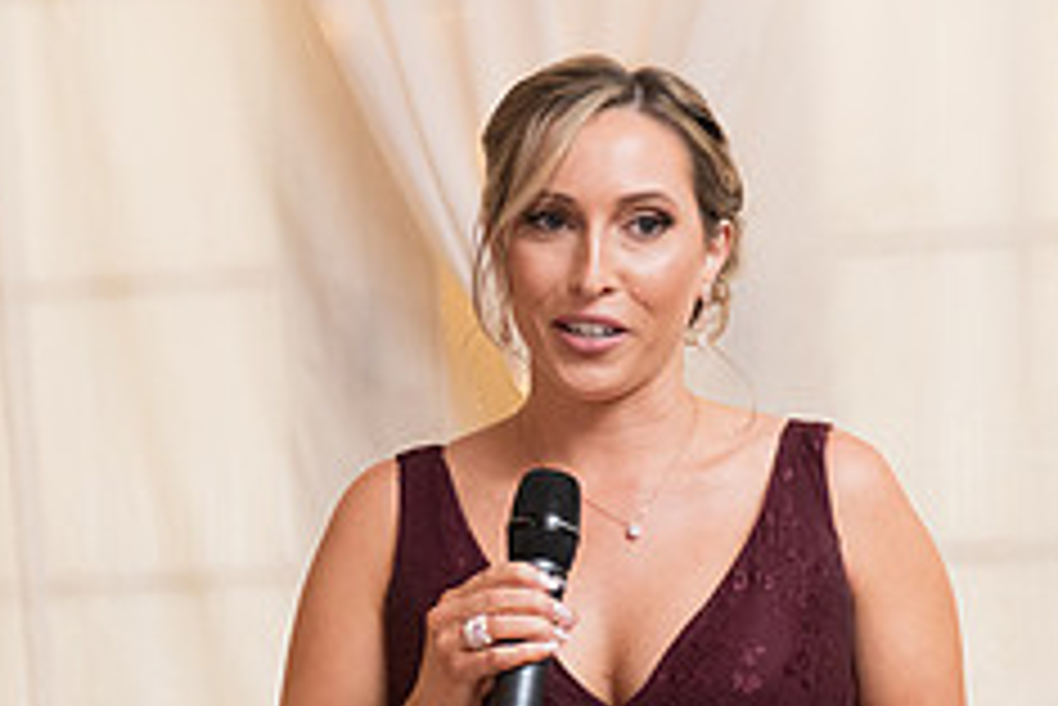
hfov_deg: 11.8
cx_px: 234
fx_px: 5087
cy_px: 713
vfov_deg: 7.9
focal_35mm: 173
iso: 1800
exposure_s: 1/125
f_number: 5
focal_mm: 70
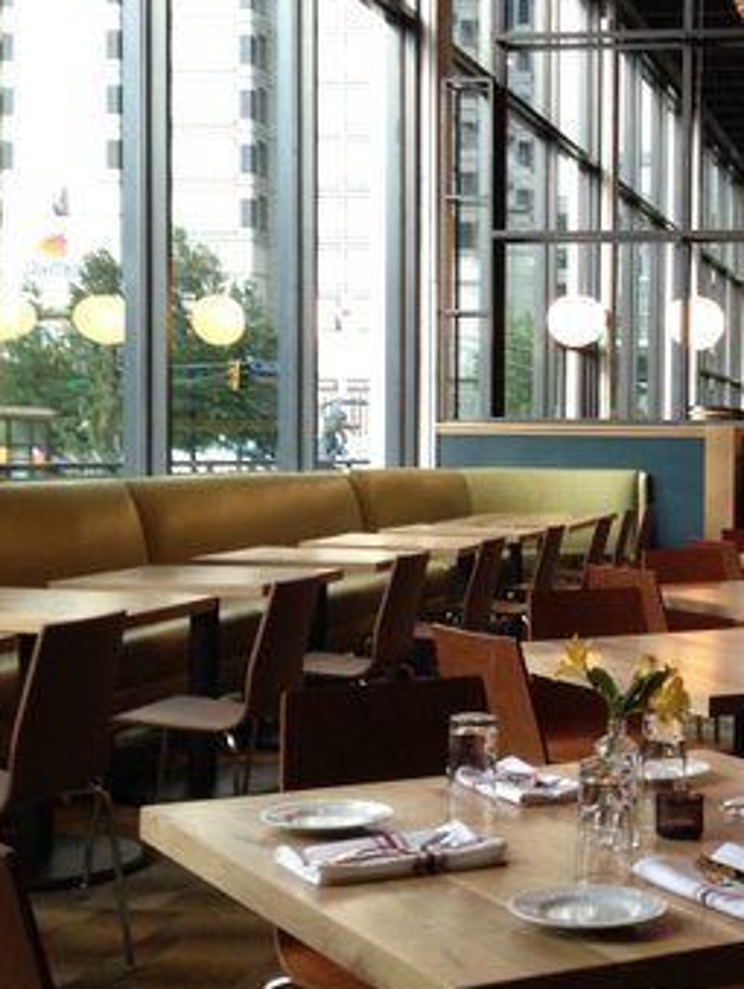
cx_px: 674
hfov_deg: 21.8
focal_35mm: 66
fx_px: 1888
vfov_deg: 29.4
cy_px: 493
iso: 125
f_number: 2.4
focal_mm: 4.28
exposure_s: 1/20
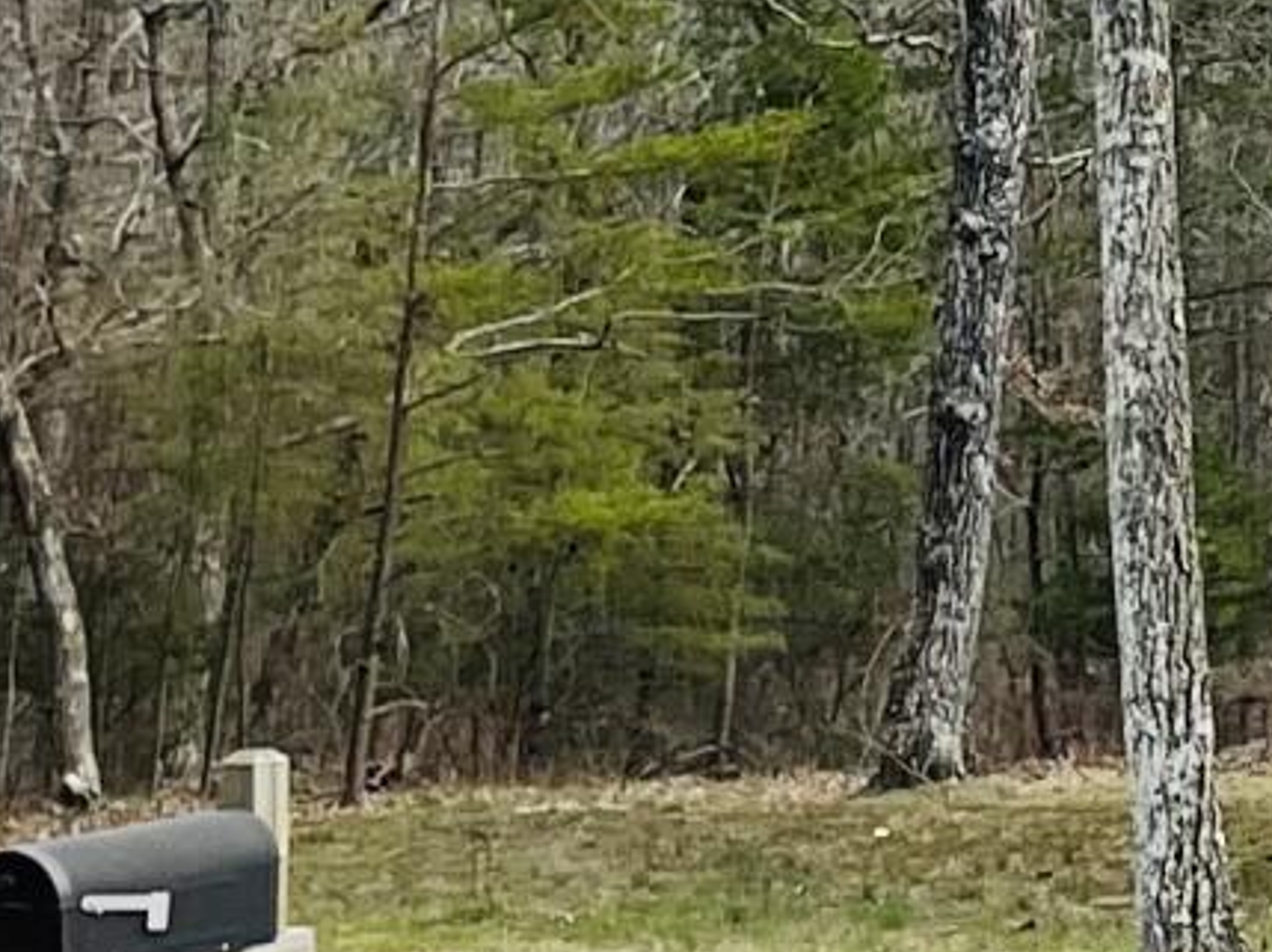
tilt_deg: +2.6
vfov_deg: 8.4
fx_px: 6425
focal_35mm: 175
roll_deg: -0.1
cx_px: 3484
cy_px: -205
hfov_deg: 9.5
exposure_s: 1/2336
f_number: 1.6
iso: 32
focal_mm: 5.1
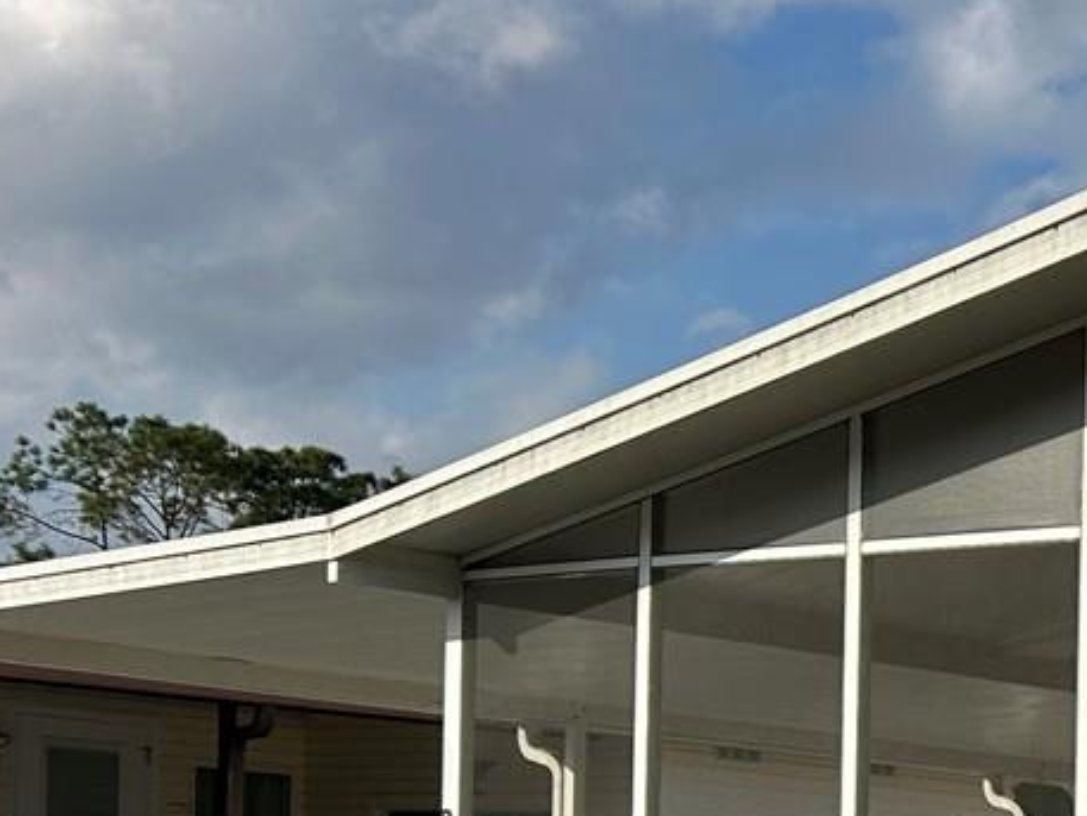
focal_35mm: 91
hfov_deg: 18.9
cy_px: 1080
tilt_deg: -2.1
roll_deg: -1.8
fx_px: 2858
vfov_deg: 15.4
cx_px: 1651
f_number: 1.5
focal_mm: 5.7
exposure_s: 1/5076
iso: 50
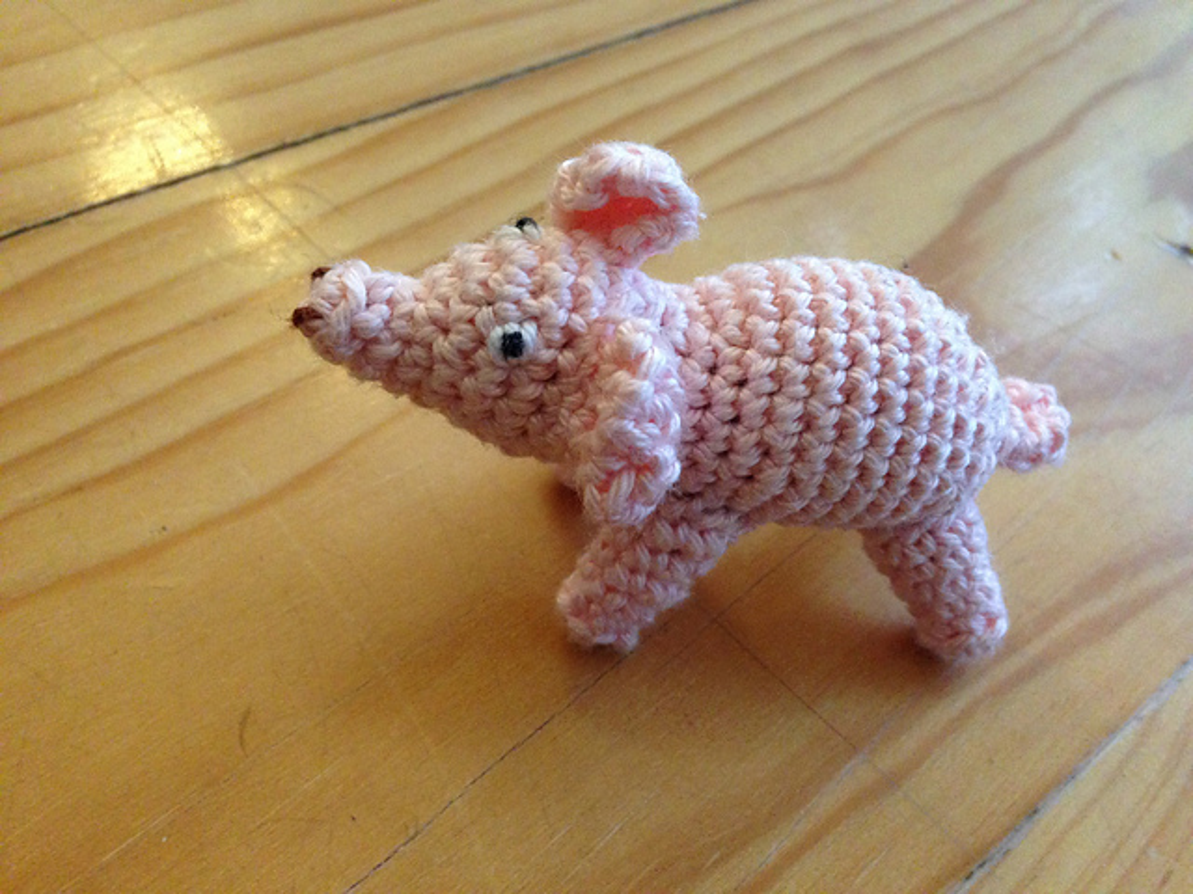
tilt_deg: -49.8
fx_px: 1137
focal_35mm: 33
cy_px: 447
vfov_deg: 42.9
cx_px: 596
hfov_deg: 55.4
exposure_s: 1/17
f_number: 2.4
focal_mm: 4.12
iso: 400
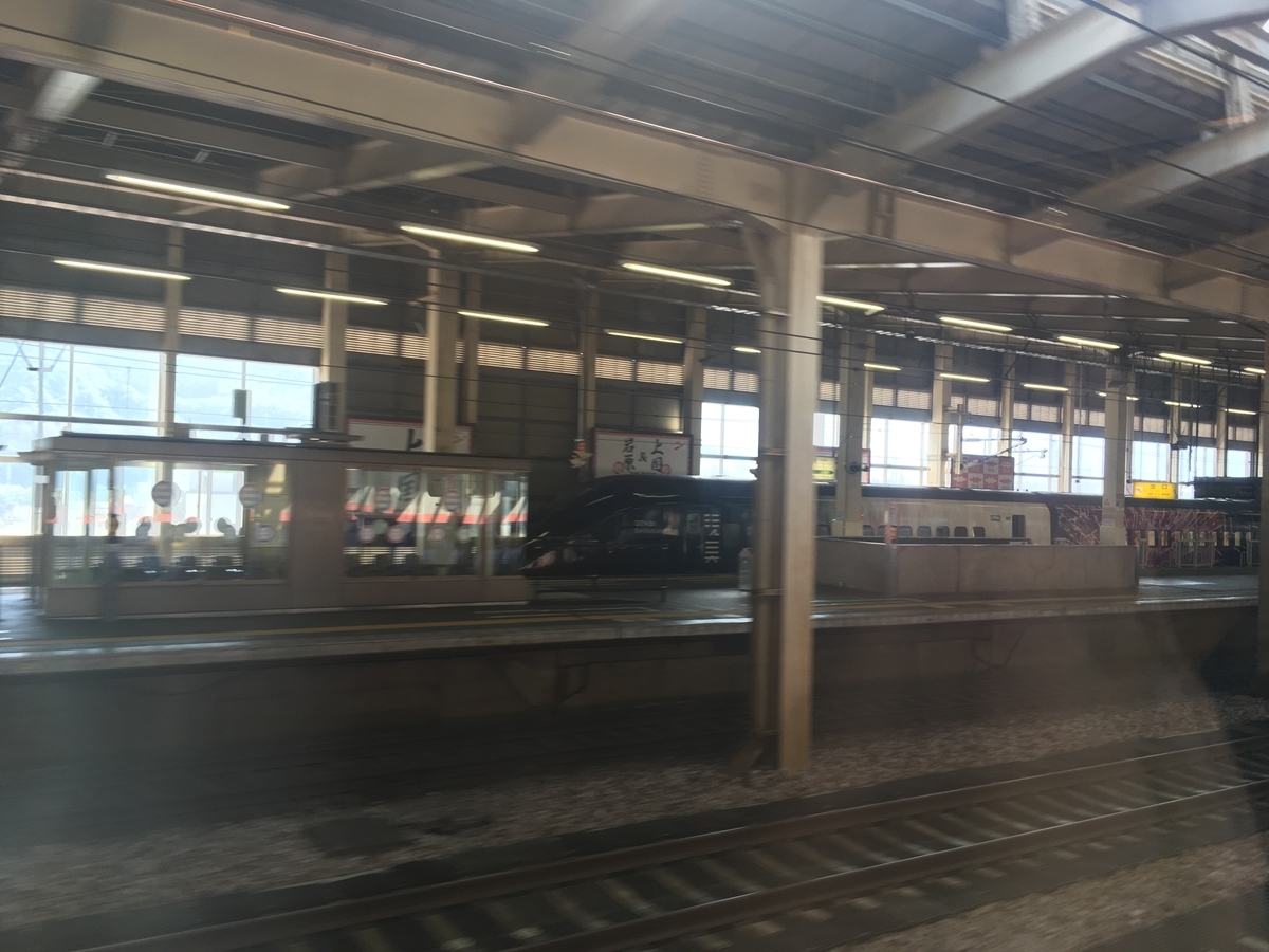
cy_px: 476
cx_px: 634
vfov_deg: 48.2
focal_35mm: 29
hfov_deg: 61.7
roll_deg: -4.7
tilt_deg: +3.4
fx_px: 1063
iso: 25
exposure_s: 1/40
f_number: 2.2
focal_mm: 4.15
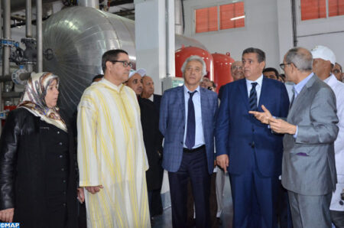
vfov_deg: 41.5
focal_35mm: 32
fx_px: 300
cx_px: 172
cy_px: 114
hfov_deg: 59.6
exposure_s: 1/60
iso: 800
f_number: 3.8
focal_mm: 21
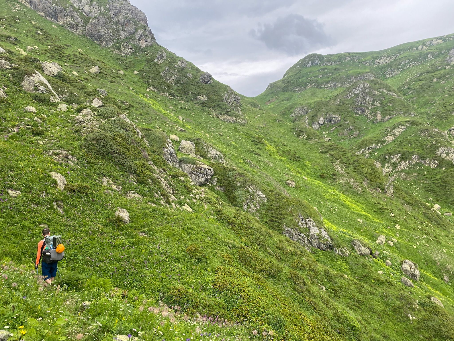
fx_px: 341
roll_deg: +0.6
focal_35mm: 26
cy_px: 170
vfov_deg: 53.1
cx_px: 227
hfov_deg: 67.3
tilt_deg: -1.4
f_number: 1.8
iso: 32
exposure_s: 1/640
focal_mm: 4.25
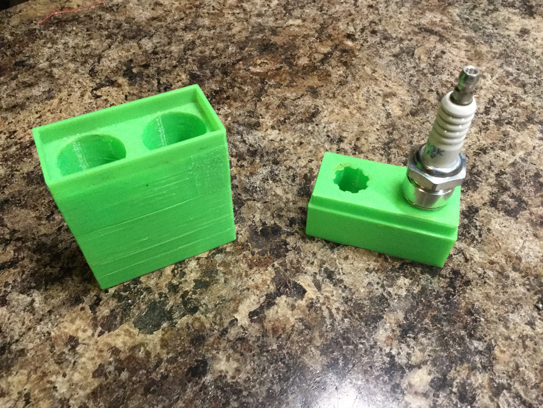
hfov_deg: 58.4
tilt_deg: -50.2
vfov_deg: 45.4
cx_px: 272
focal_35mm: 31
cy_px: 204
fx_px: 486
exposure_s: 1/15
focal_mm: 3.3
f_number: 2.4
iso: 200
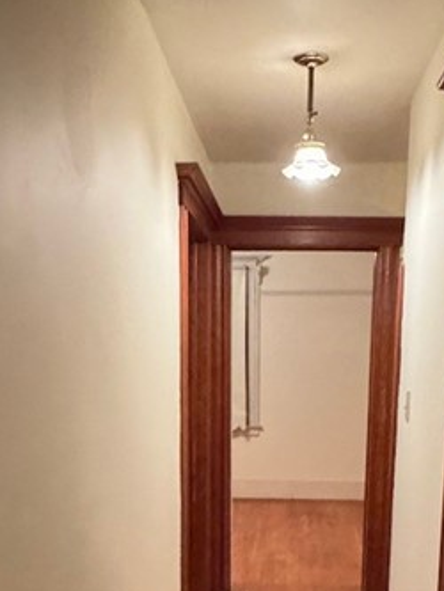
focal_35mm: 43
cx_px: 270
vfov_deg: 41.3
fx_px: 735
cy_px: 500
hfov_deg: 33.5
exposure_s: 1/60
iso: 1250
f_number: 2.2
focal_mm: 2.22
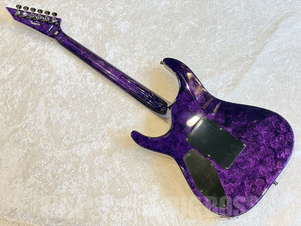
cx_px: 150
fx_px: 452
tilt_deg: -65.1
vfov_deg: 28.0
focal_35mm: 52
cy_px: 113
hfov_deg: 36.8
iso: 200
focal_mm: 5.96
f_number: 1.6
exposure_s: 1/40
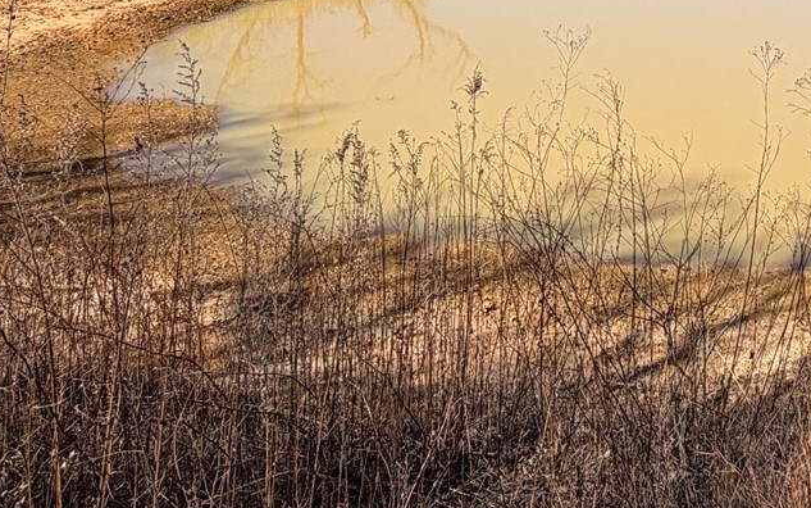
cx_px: 783
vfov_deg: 23.0
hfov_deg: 37.9
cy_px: -199
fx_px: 1061
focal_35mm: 48
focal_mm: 2.22
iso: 20
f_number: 2.2
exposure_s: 1/809
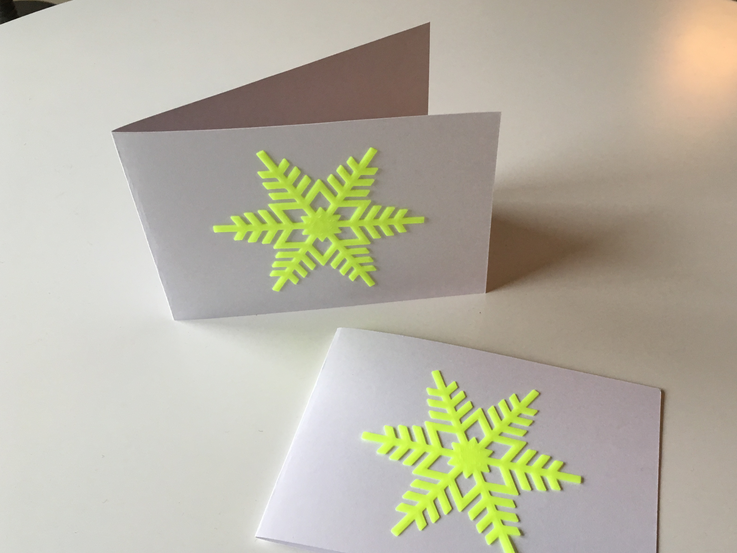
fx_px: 788
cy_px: 309
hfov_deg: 49.8
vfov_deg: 38.6
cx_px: 443
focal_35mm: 37
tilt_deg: -47.1
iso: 100
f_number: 2.2
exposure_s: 1/33
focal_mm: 4.15
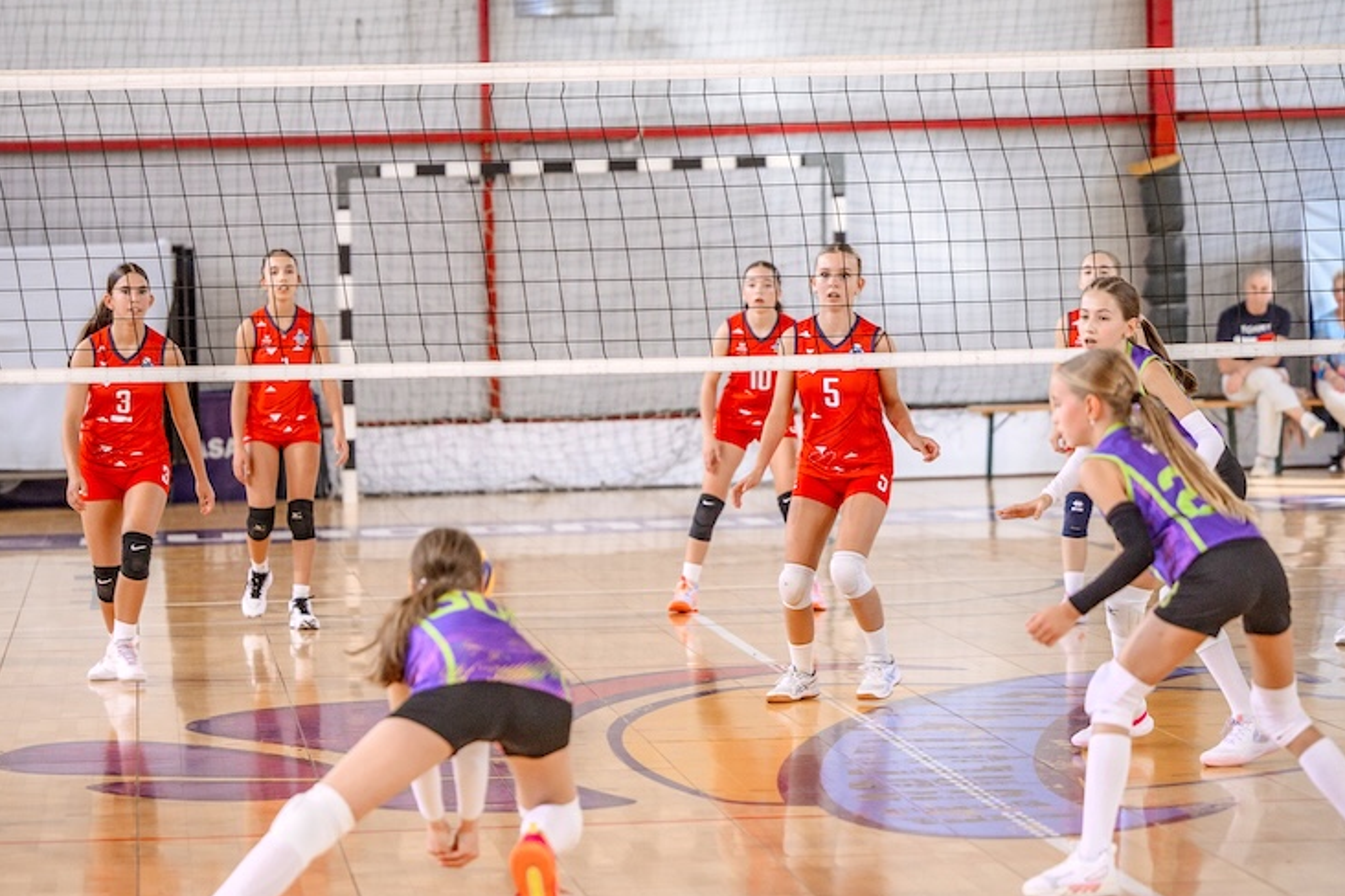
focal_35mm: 153
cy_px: 462
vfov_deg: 9.0
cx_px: 562
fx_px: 5716
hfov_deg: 13.4
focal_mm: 112
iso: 2000
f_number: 2.8
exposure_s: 1/500
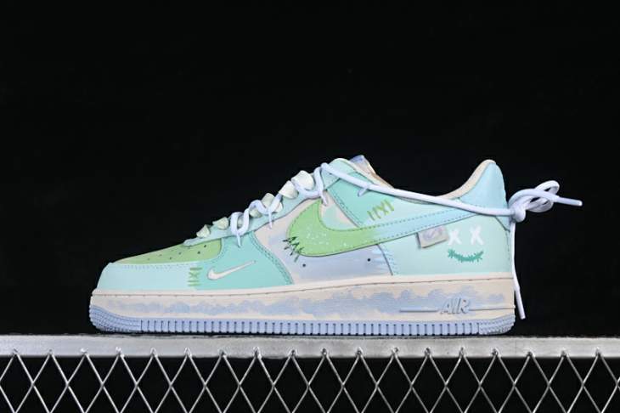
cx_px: 310
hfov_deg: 27.0
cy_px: 206
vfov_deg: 18.2
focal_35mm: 75
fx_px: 1291
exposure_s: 1/80
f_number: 8
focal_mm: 50
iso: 160
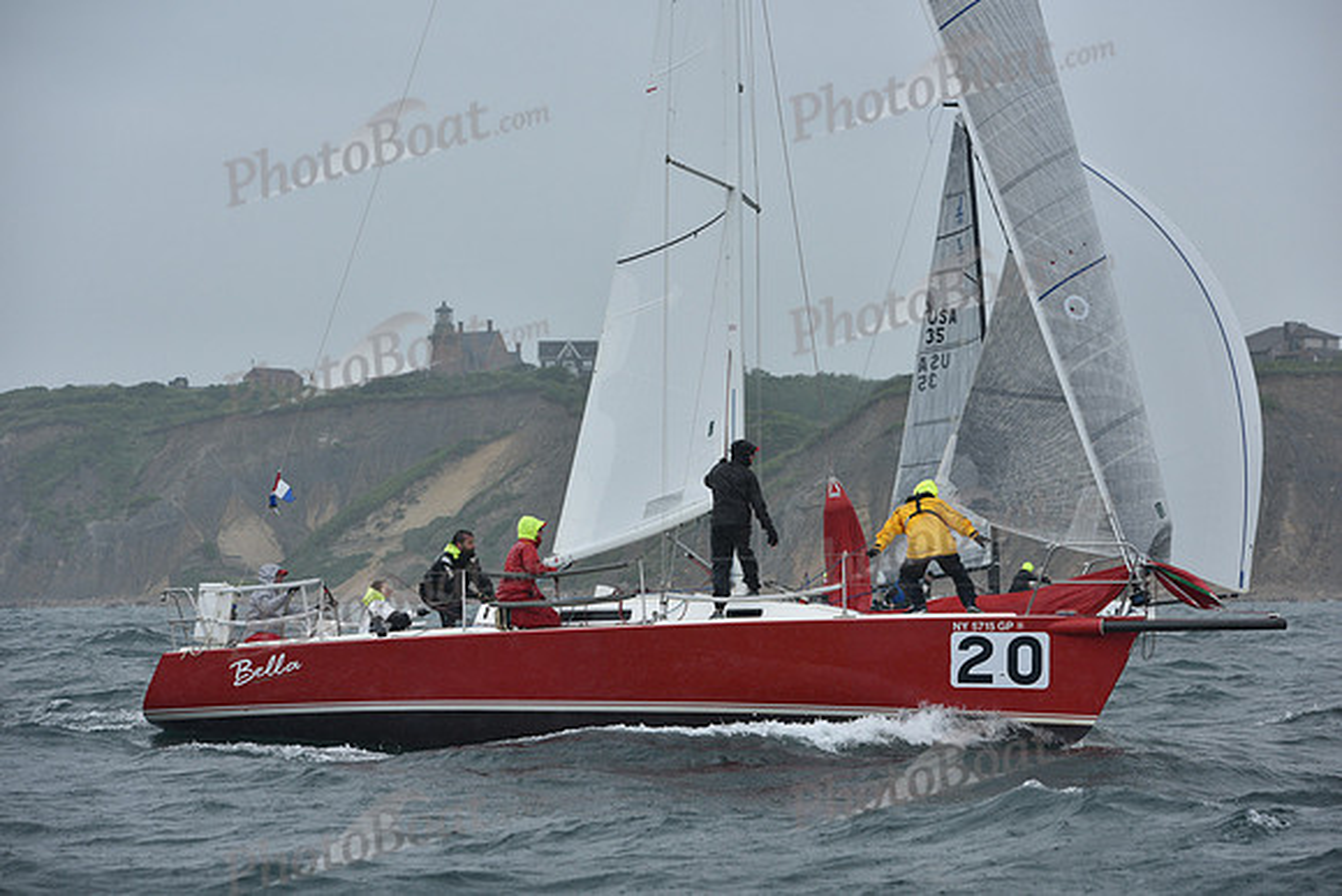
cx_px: 671
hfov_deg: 16.8
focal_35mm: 122
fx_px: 4549
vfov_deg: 11.2
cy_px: 448
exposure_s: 1/1000
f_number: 5.6
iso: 320
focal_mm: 122
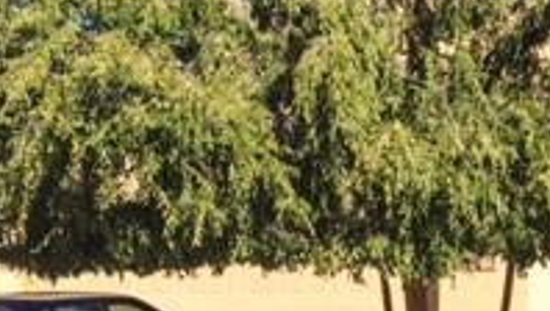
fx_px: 1490
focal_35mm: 102
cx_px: 828
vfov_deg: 11.9
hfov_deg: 18.5
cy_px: 142
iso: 32
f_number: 2.2
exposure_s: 1/1799
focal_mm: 4.15
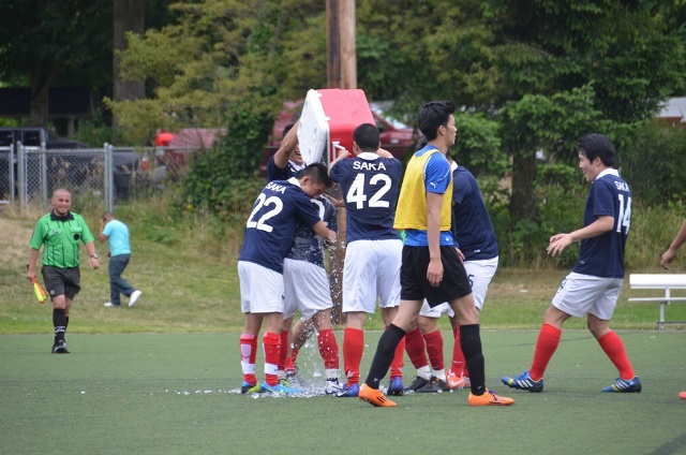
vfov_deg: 4.6
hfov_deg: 6.9
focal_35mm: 300
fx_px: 5705
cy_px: 228
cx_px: 343
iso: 400
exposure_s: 1/320
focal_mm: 200
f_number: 5.6
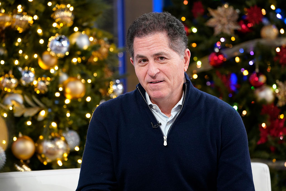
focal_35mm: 203
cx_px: 143
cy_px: 96
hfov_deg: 10.1
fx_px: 1613
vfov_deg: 6.8
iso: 2000
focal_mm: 203
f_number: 5.6
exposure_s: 1/160
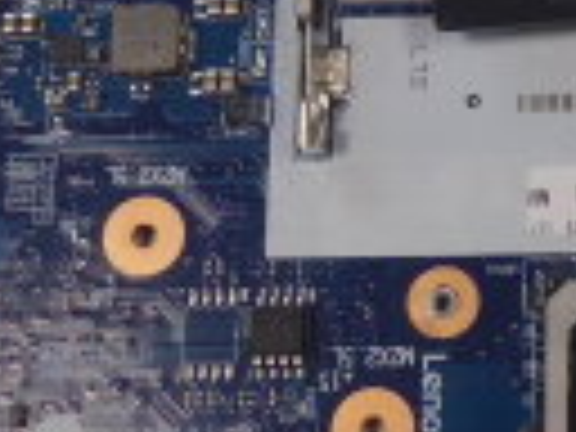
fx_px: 1947
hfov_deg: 15.8
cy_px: 153
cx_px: 788
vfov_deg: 12.6
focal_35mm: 117
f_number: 3.3
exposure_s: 1/60
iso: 320
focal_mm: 4.3
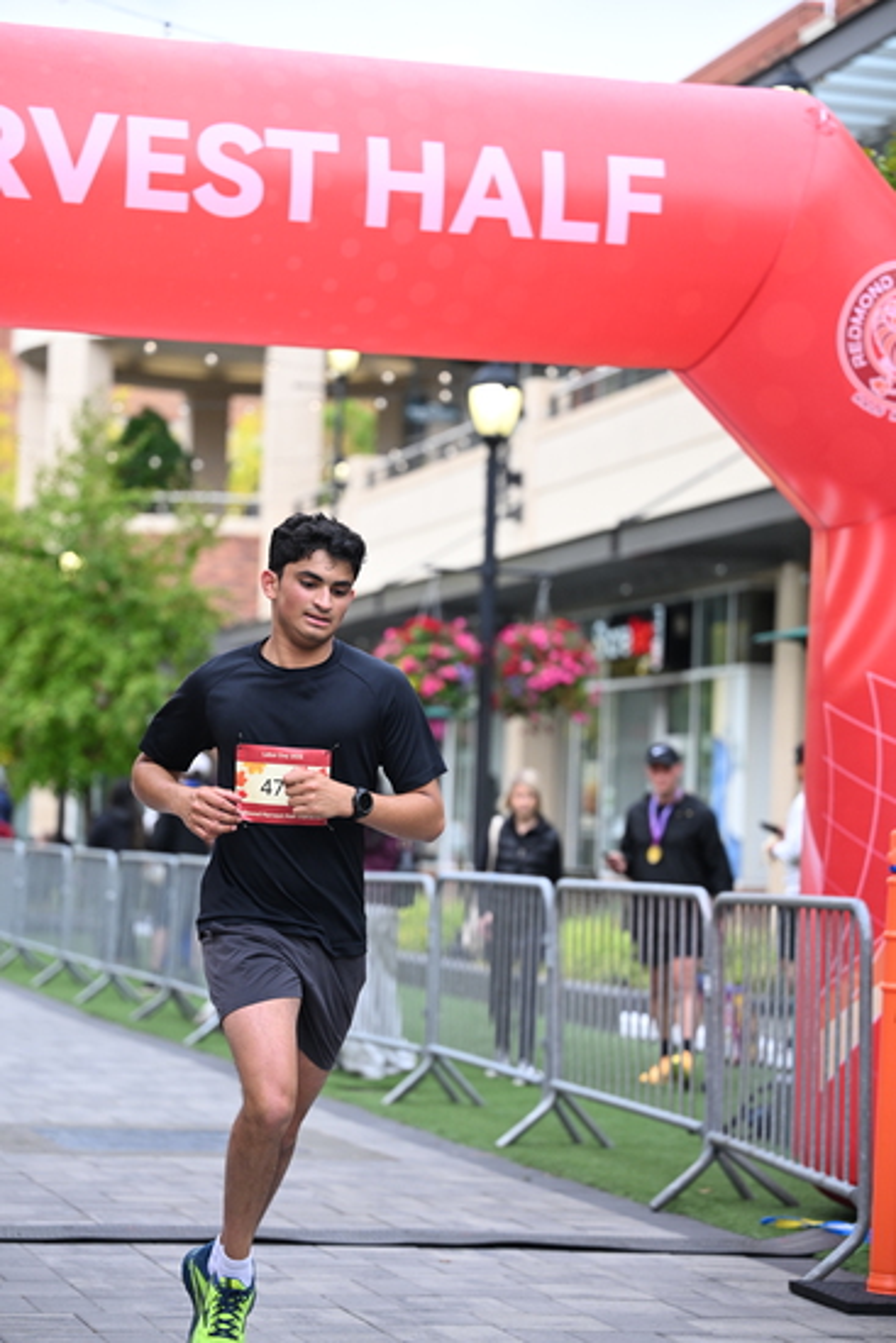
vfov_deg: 22.1
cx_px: 448
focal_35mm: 92
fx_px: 3432
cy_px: 672
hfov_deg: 14.9
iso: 1000
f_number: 2.8
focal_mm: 92
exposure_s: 1/1600
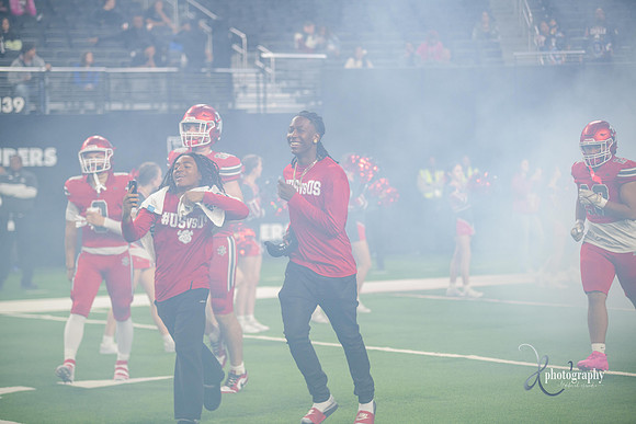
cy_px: 212
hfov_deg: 17.1
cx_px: 318
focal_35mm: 120
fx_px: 2120
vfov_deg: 11.4
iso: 1000
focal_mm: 120
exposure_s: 1/400
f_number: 2.8
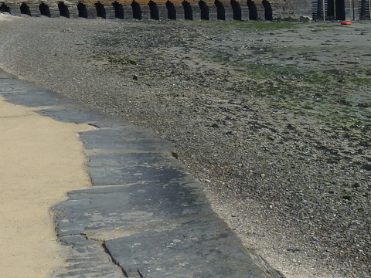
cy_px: 10
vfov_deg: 18.0
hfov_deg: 24.3
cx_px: 238
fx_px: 857
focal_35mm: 80
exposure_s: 1/500
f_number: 5.6
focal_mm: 5.3
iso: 80
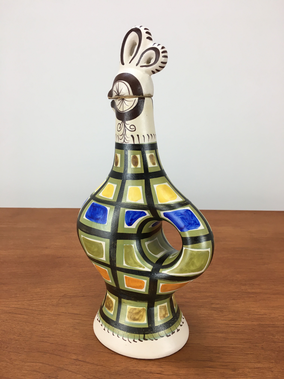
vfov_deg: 61.7
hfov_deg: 48.2
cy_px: 190
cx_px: 142
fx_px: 317
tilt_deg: -13.6
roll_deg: +0.3
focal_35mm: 29
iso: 32
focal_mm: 4.15
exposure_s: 1/33
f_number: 2.2
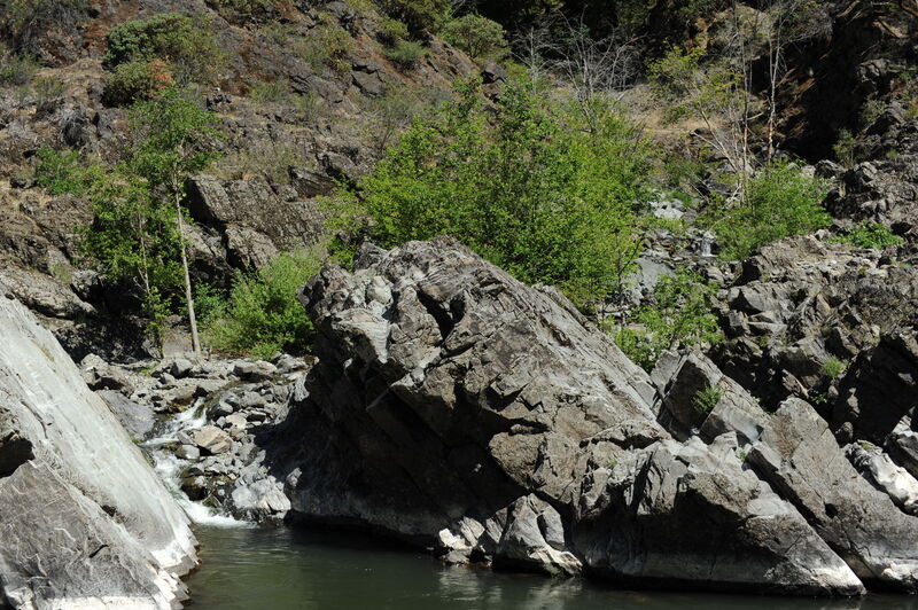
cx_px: 459
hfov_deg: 28.9
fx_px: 1783
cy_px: 305
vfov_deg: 19.4
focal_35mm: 70
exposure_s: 1/800
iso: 200
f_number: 6.3
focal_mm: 70
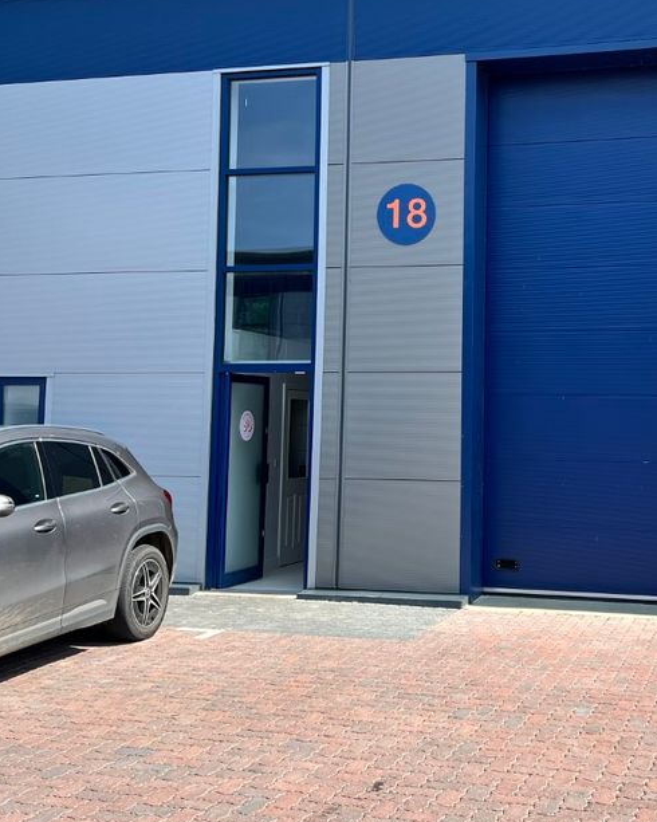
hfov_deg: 32.2
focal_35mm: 46
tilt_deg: +5.5
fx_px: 1119
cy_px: 325
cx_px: 484
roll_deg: -0.8
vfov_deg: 40.2
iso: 50
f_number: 1.5
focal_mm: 5.7
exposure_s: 1/1838
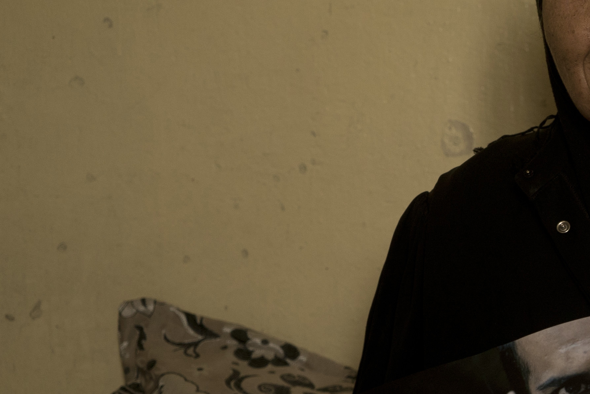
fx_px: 1753
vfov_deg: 12.8
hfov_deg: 18.4
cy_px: 270
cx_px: 656
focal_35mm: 107
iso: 800
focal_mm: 45
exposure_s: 1/320
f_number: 4
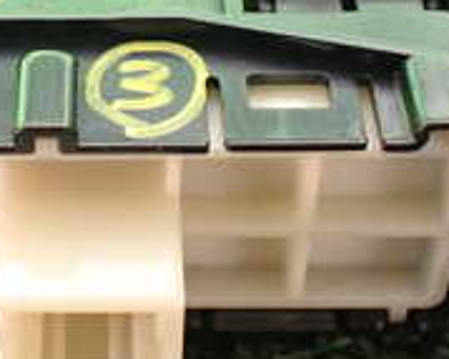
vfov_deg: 15.5
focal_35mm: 98
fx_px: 1302
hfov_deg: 19.3
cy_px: 53
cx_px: 55
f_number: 2.3
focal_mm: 5.4
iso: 800
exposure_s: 1/125
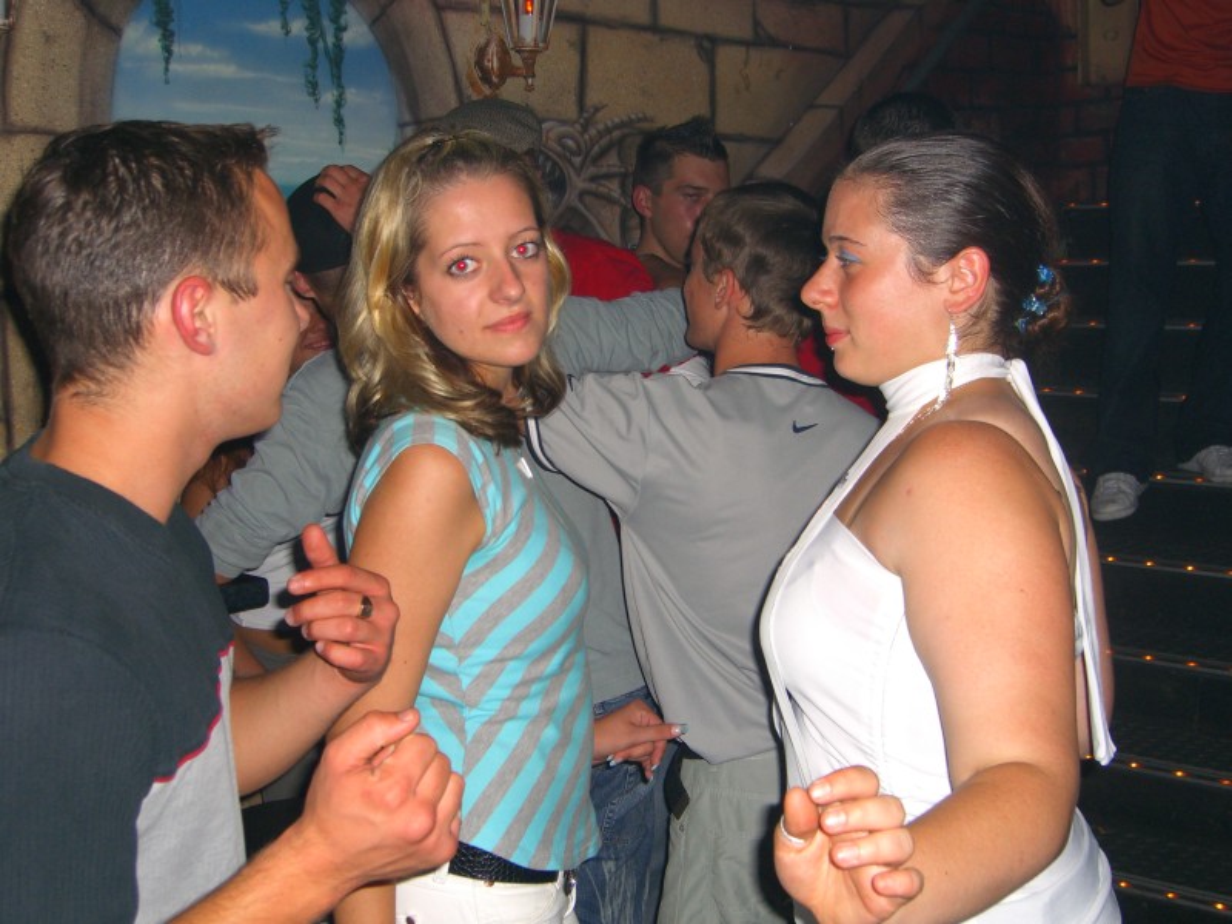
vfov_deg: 31.5
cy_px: 462
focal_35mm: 46
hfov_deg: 41.2
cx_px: 616
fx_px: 1637
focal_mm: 9.5
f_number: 3.1
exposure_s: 1/60
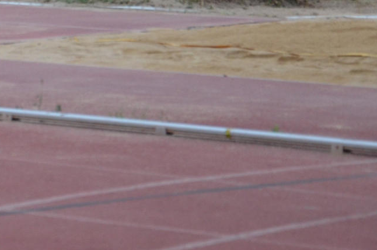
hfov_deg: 6.5
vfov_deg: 4.3
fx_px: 3282
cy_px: -113
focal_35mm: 314
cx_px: -176
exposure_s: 1/640
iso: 800
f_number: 5.3
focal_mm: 66
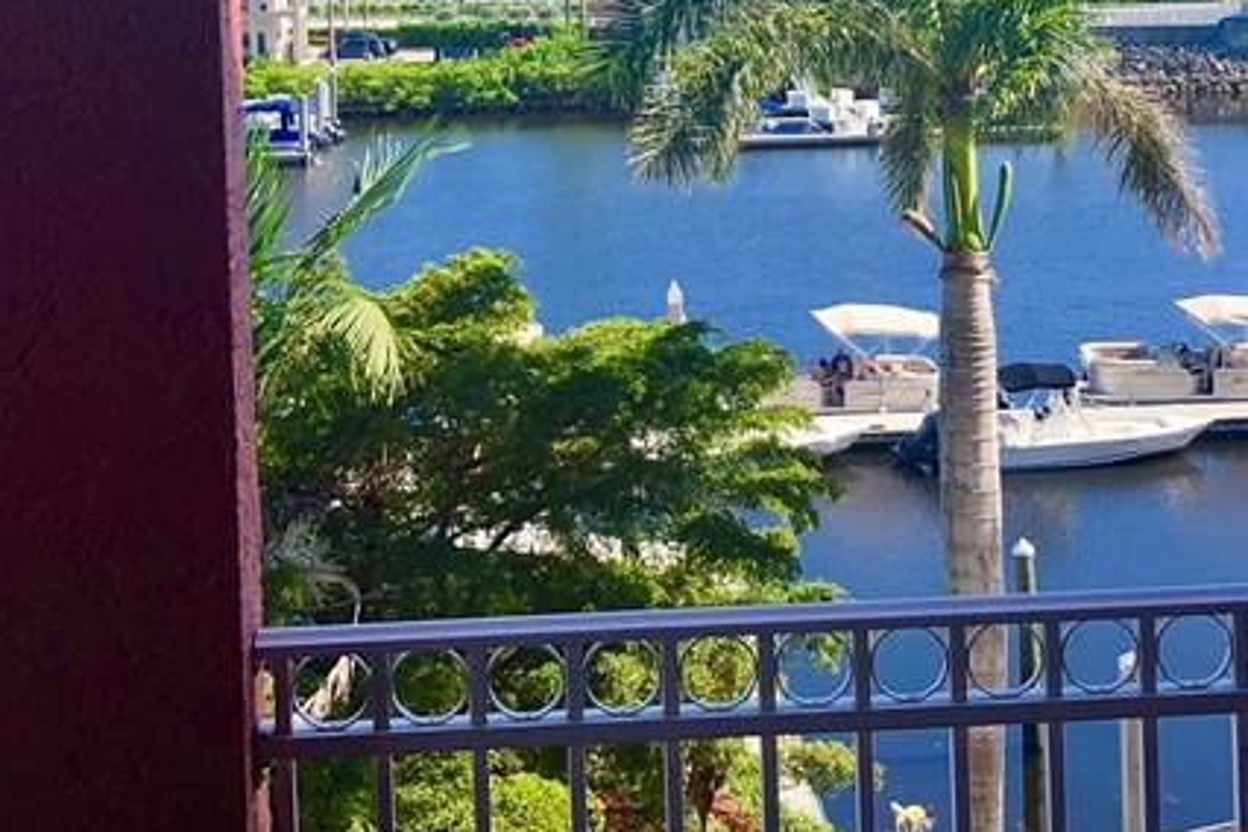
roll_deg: +3.5
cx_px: 598
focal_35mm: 70
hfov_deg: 28.8
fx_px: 2426
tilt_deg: -3.2
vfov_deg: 19.0
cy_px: 21
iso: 20
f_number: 1.8
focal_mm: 4
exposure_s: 1/1499
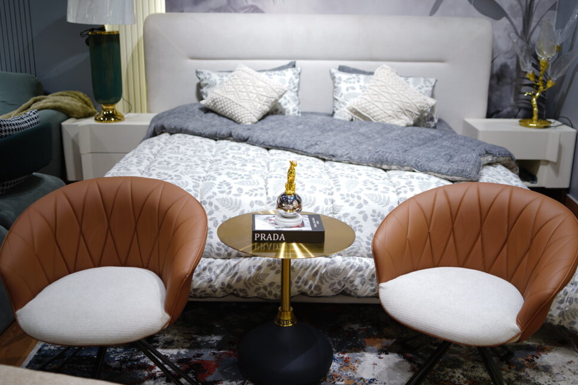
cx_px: 291
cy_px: 184
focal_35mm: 37
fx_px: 594
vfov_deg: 35.9
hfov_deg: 51.9
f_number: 1.8
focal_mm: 35
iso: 80
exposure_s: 1/50
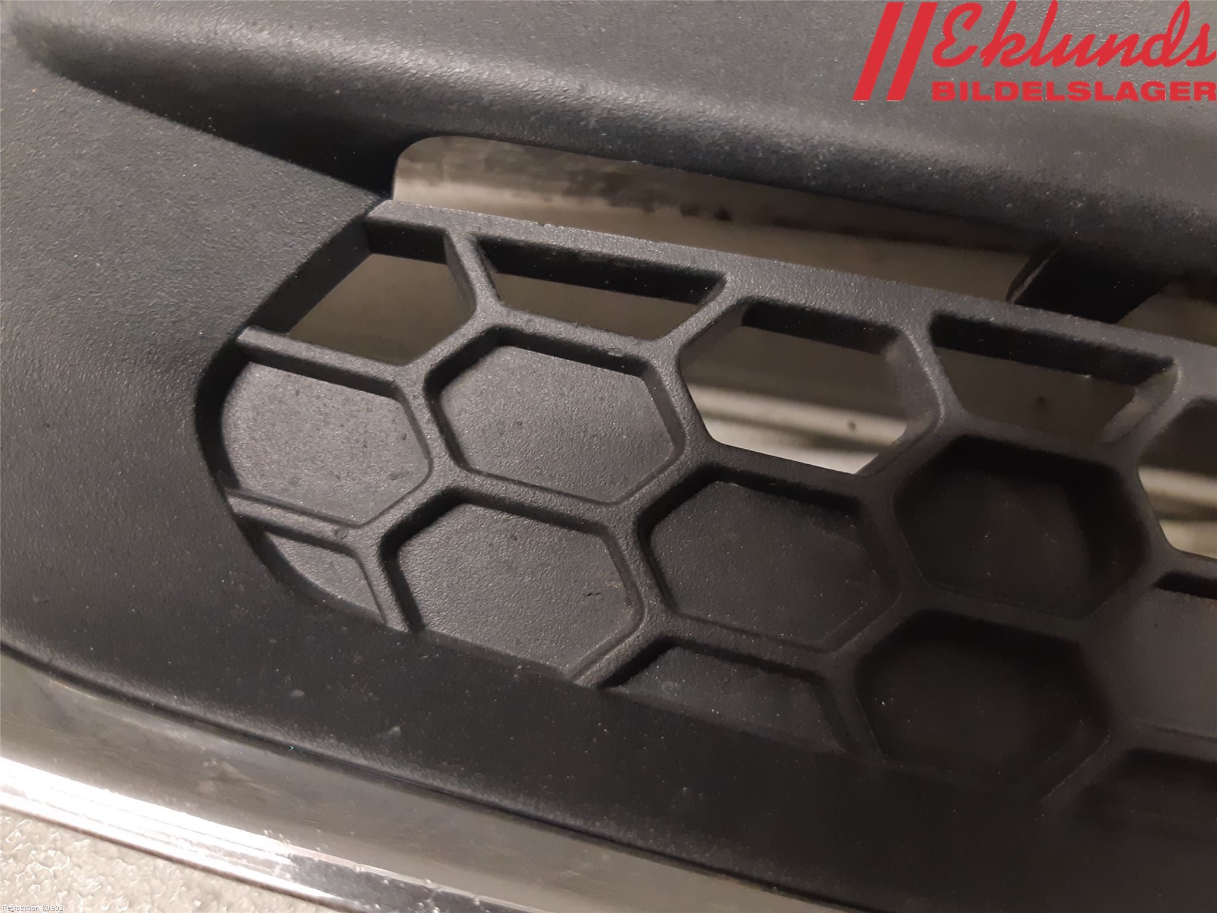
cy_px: 456
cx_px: 608
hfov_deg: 67.3
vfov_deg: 53.1
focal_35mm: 26
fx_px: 914
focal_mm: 3.93
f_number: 1.7
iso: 200
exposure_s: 1/33
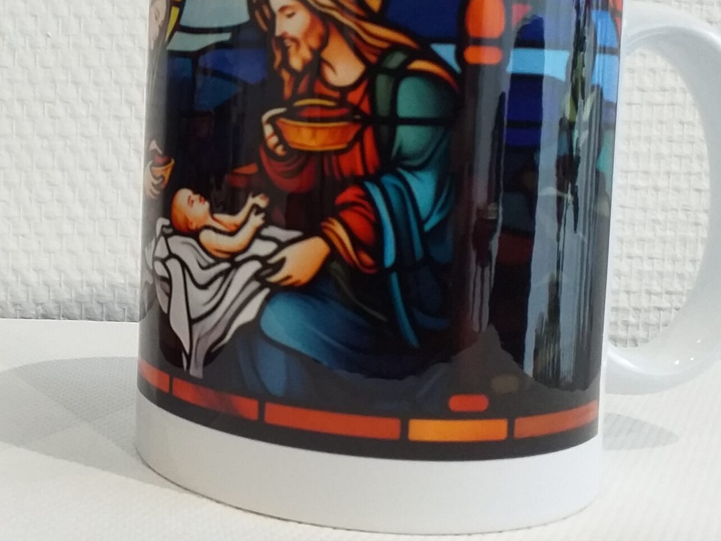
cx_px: 98
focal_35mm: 52
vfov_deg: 27.9
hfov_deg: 35.1
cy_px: 188
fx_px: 1083
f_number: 1.9
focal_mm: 3.6
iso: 200
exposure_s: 1/50
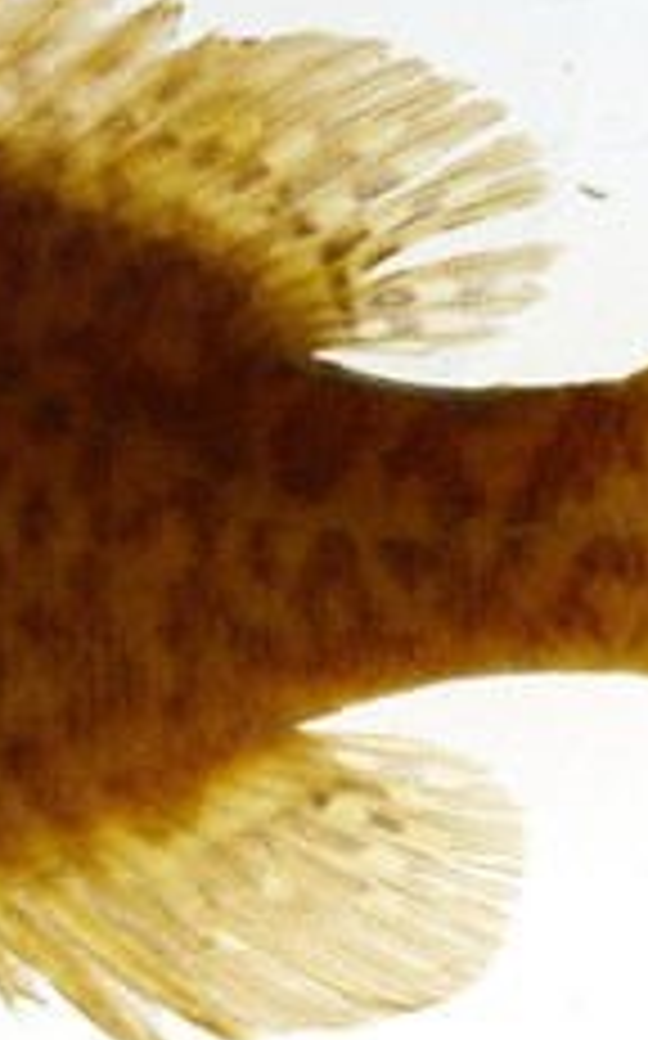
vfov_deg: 6.6
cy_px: 1168
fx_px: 9002
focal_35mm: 318
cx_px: 846
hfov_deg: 4.1
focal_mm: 60
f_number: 10
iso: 100
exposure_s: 1/200
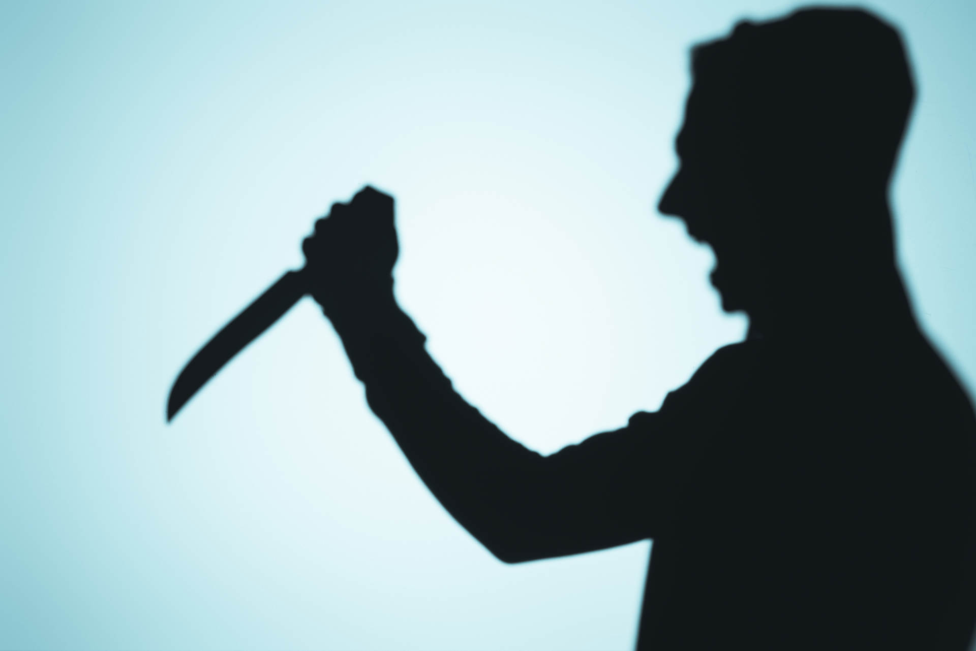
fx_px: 2305
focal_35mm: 85
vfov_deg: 16.1
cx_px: 488
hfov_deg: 23.9
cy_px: 326
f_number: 6.3
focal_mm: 85
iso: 100
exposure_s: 1/200
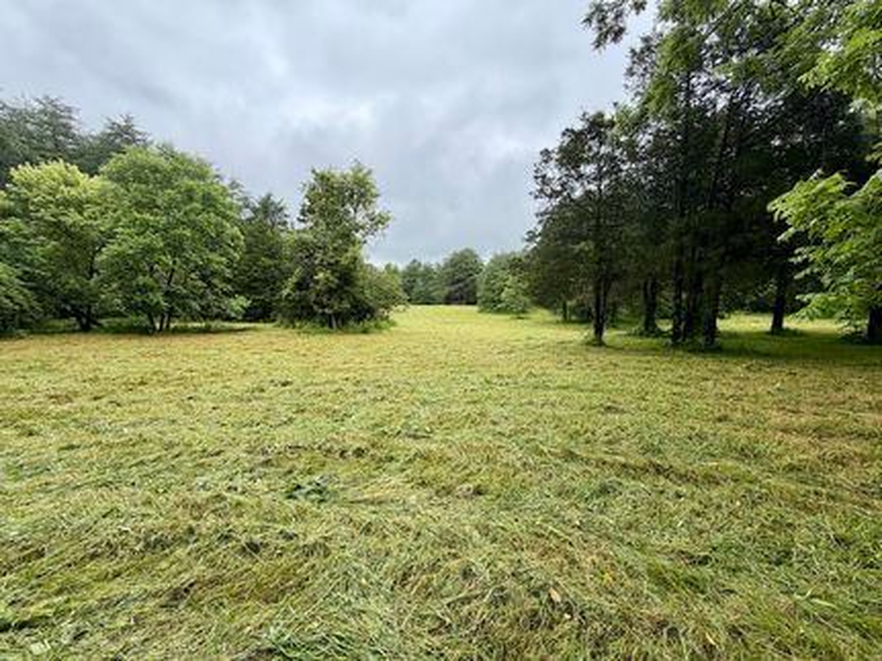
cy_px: 330
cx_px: 441
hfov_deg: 102.1
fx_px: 357
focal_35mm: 14
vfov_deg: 85.6
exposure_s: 1/502
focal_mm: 2.22
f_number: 2.2
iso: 40
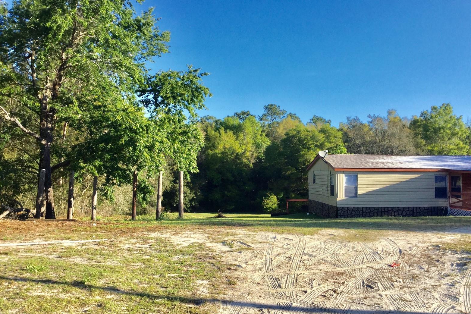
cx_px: 239
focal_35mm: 33
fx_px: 432
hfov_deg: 57.2
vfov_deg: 40.0
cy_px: 155
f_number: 2.4
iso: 25
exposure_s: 1/604
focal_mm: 3.3
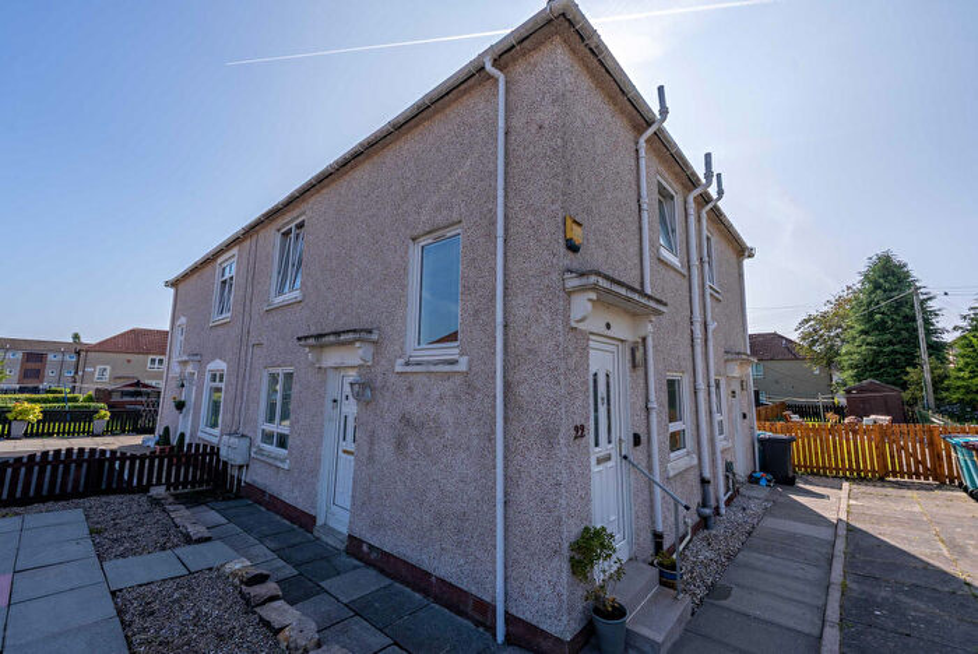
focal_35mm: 14
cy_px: 327
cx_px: 489
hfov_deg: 104.2
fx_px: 381
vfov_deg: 81.3
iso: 80
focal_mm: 14
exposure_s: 1/1000
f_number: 7.1
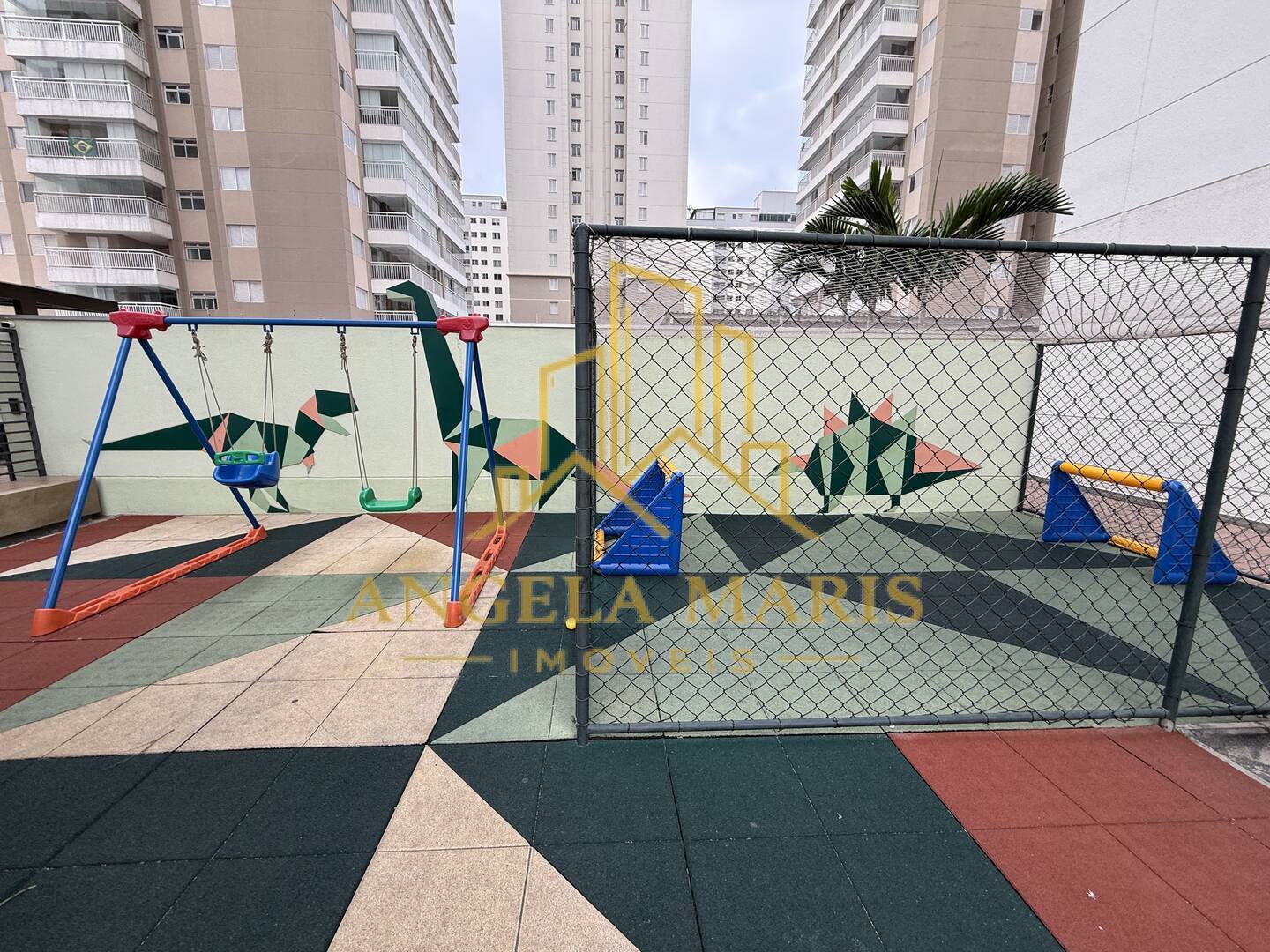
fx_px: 514
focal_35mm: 14
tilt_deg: -6.1
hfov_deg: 102.1
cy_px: 476
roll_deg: -1.5
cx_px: 635
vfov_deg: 85.7
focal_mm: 2.22
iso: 50
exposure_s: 1/116
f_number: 2.2
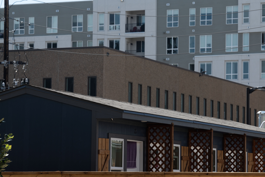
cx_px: 172
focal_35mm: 149
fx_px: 1096
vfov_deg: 9.2
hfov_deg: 13.8
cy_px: 103
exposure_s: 1/500
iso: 100
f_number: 5.6
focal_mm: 110
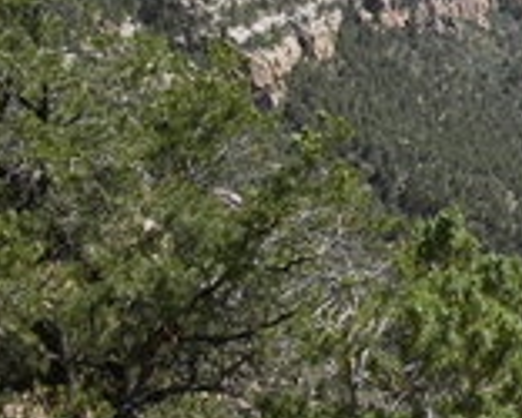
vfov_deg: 16.2
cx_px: 652
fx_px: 1469
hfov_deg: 18.9
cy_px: 137
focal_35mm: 95
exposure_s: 1/180
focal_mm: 7.8
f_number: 8
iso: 100
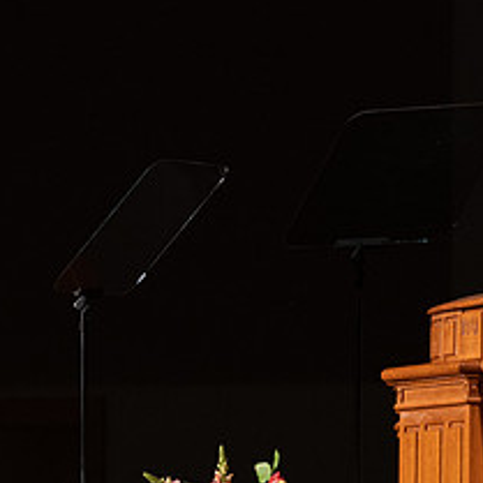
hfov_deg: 3.8
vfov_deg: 3.8
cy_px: 323
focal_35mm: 465
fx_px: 7341
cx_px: 621
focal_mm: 122
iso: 1250
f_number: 2.8
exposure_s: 1/200
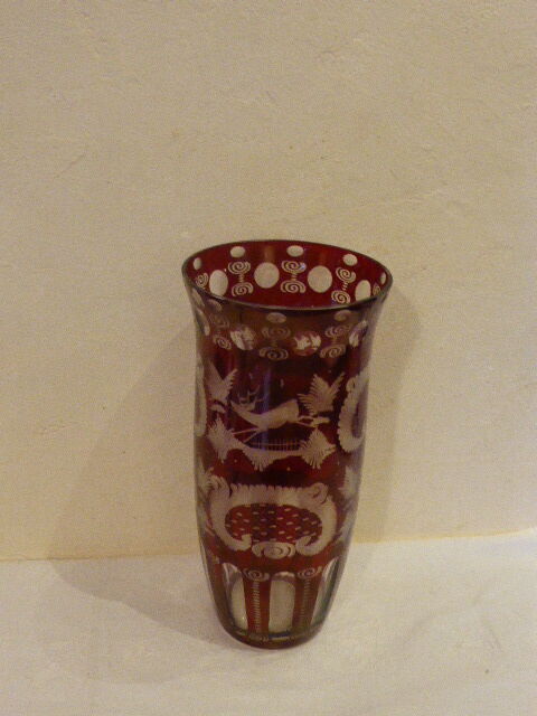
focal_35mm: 46
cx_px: 268
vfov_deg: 41.2
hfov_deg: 31.5
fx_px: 951
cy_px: 358
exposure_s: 1/13
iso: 800
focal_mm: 7.9
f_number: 4.1
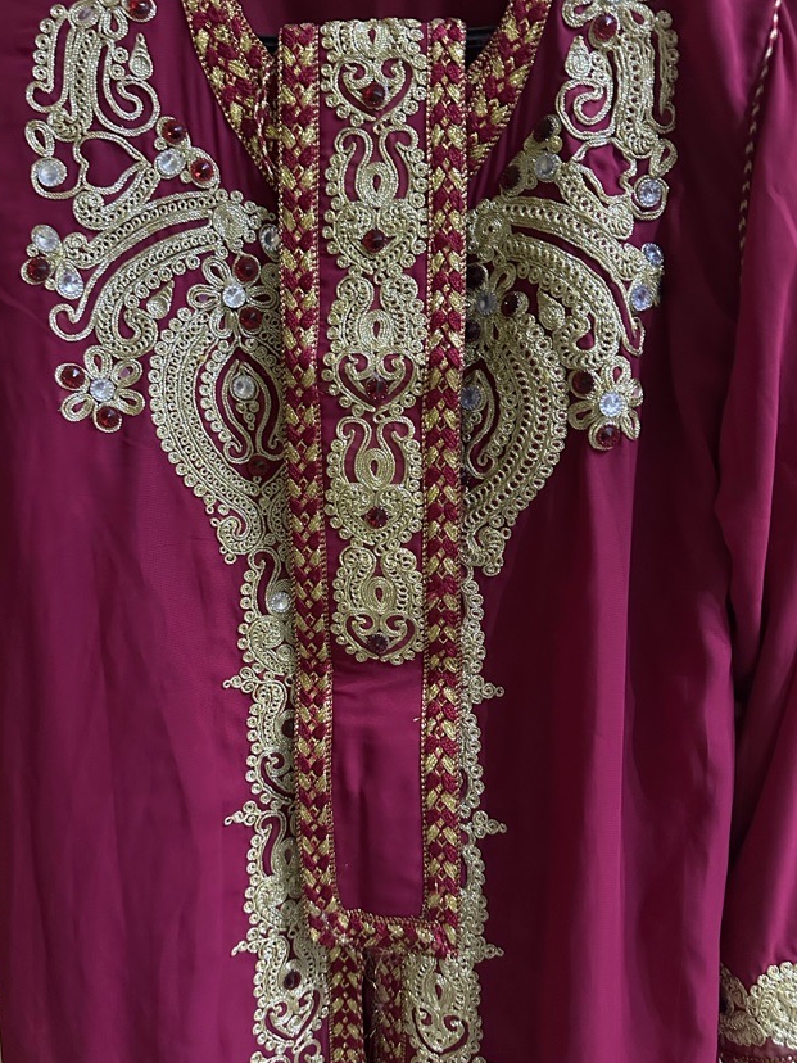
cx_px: 343
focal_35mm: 29
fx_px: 890
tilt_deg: -13.1
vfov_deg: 61.7
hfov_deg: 48.1
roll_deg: +0.1
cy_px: 535
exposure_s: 1/33
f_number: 1.78
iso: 1000
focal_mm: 6.86
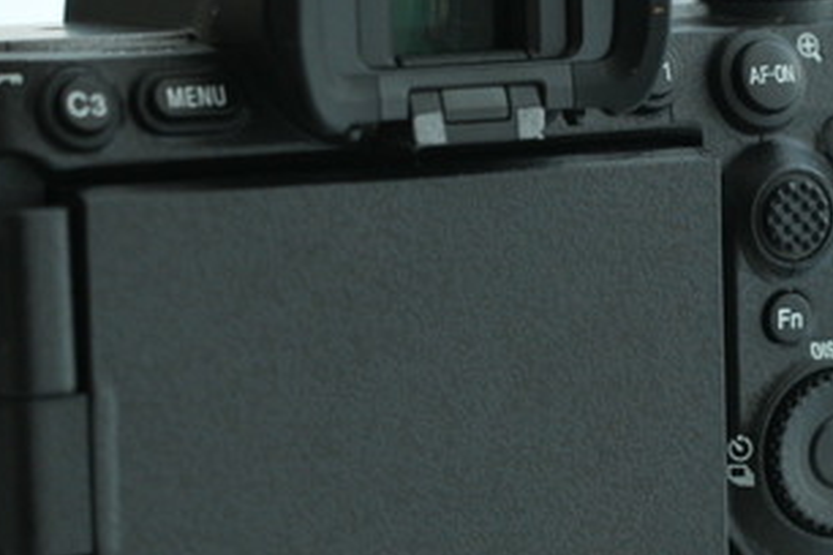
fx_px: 5831
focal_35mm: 252
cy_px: 273
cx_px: 463
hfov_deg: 8.2
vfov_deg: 5.5
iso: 1600
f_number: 6.3
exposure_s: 1/60
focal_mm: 107
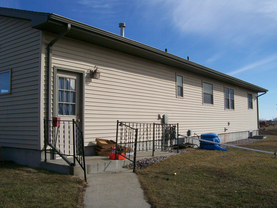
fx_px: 288
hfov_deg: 51.4
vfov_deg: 39.7
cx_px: 138
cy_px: 104
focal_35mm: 36
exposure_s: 1/746
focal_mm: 6
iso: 80
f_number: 4.8
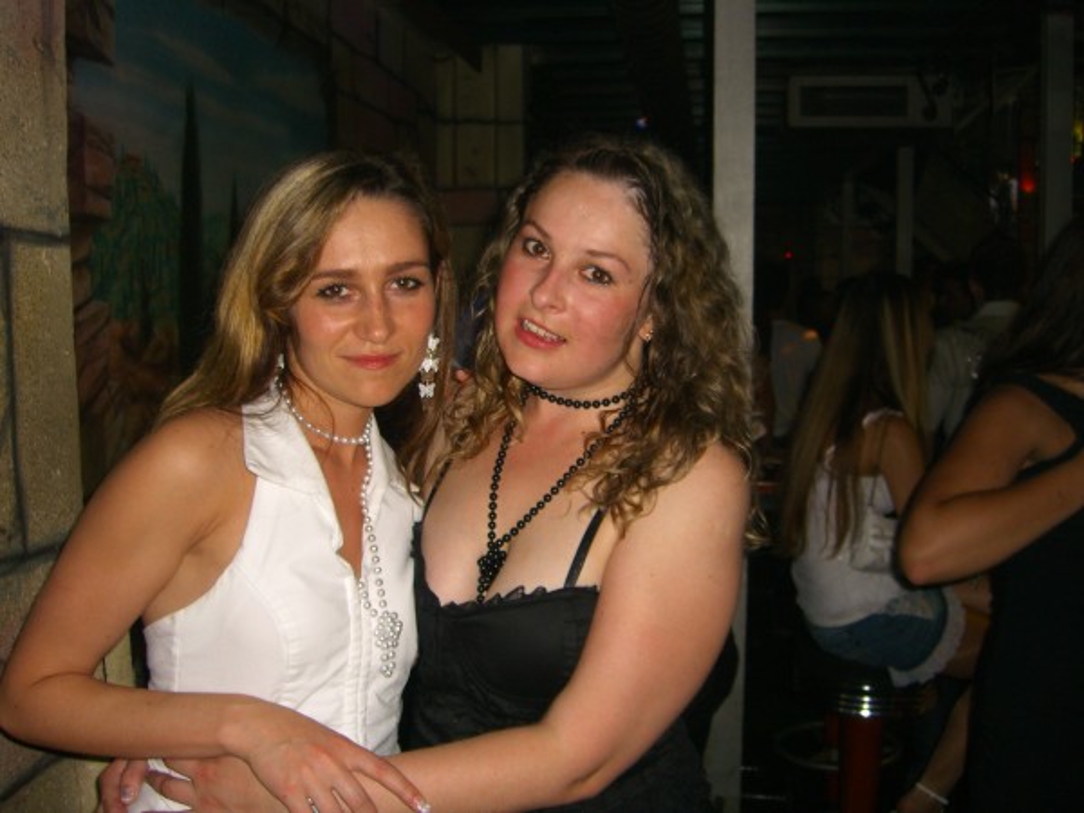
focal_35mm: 38
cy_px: 406
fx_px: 1190
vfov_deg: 37.7
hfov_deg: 49.0
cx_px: 542
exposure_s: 1/60
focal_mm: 7.9
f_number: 2.8
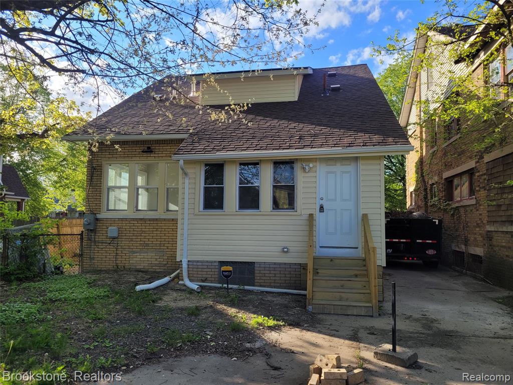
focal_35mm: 26
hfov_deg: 67.3
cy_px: 192
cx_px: 256
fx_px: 385
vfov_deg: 53.1
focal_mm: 5.4
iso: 40
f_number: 1.8
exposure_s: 1/912
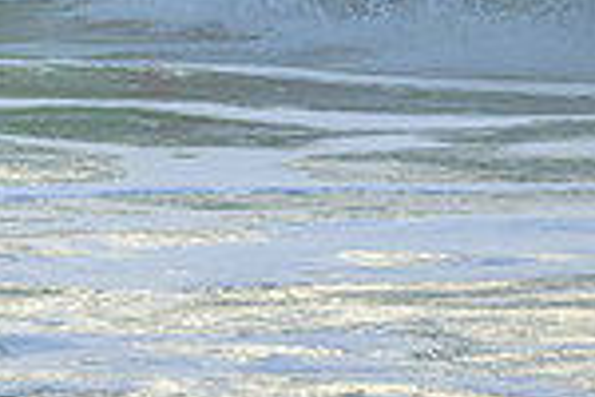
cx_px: -28
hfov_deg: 0.7
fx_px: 51149
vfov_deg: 0.4
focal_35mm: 3095
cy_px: -224
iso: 1400
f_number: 6.3
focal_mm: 800
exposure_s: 1/2500
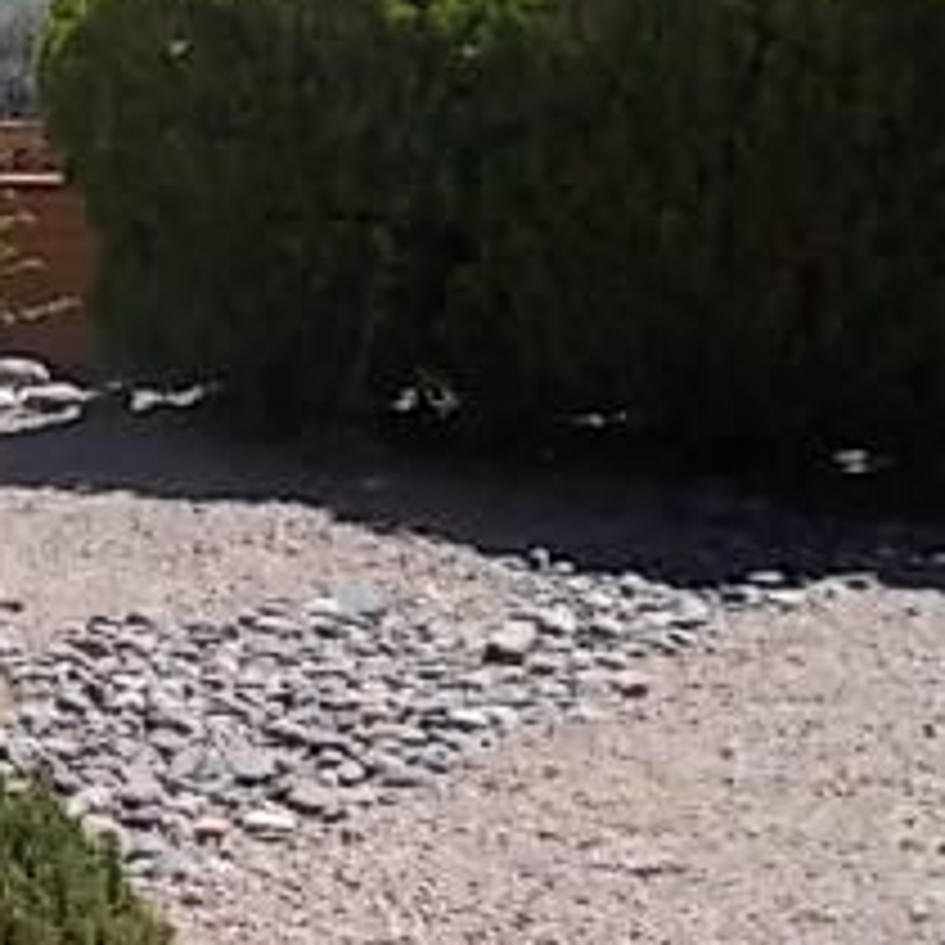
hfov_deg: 21.3
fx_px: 2162
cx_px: -418
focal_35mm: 70
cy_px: 292
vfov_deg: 24.5
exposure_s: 1/125
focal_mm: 4.6
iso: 80
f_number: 8
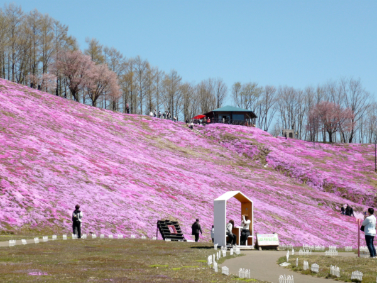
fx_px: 958
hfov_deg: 22.3
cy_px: 142
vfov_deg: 16.8
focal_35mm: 88
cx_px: 188
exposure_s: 1/400
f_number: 4.6
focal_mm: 14.6
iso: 100
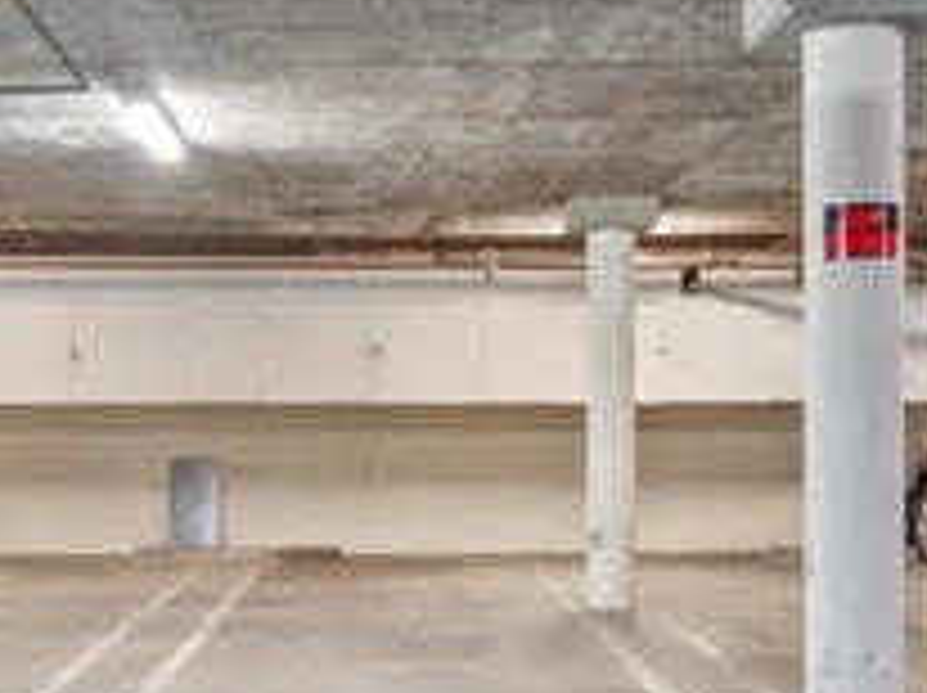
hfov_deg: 33.2
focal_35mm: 58
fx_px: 1551
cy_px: 468
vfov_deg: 25.0
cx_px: 416
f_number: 8
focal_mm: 8
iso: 200
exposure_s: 8
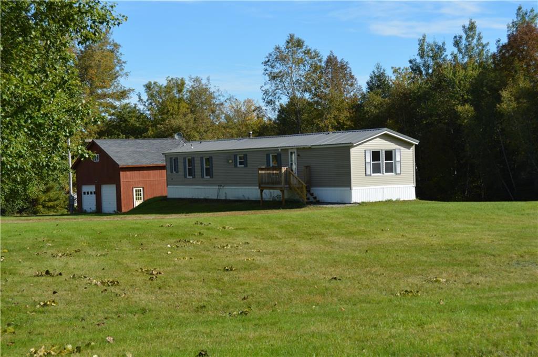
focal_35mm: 63
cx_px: 269
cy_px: 178
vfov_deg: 21.5
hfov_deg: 31.9
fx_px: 940
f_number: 8
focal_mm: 42
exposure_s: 1/250
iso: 100
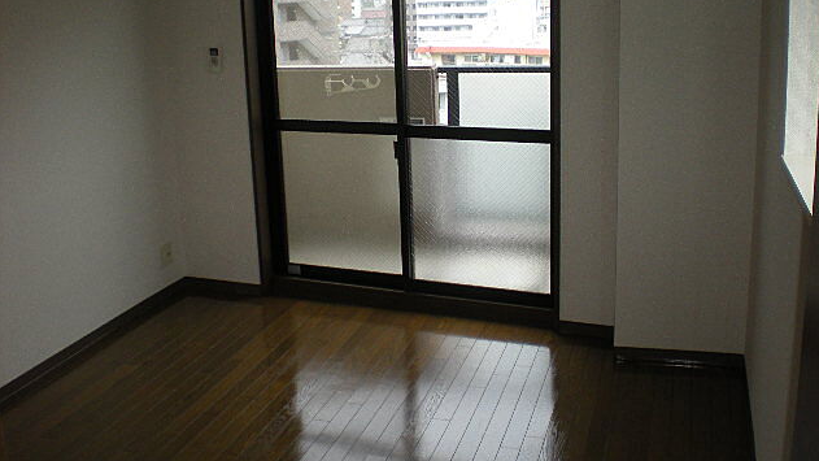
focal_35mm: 42
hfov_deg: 48.4
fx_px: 912
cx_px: 414
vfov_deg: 28.3
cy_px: 203
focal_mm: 6.3
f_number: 3.1
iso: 86
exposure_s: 1/55.6
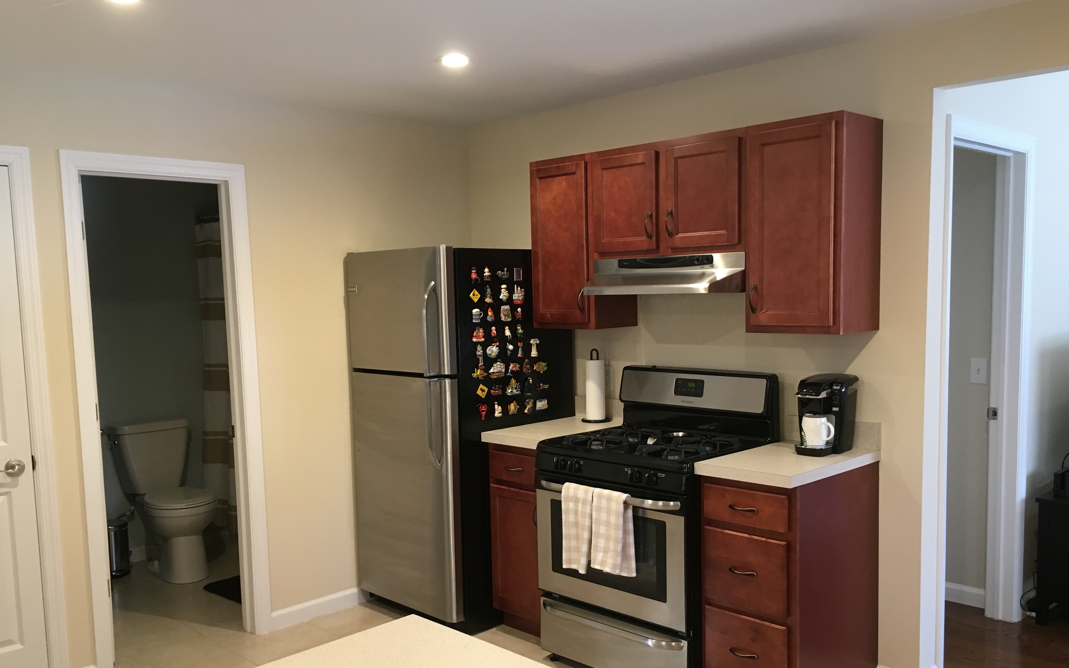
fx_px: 903
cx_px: 532
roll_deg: +0.5
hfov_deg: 61.2
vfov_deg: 40.5
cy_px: 379
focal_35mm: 31
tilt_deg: -5.6
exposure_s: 1/33
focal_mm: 4.15
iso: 125
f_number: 2.2
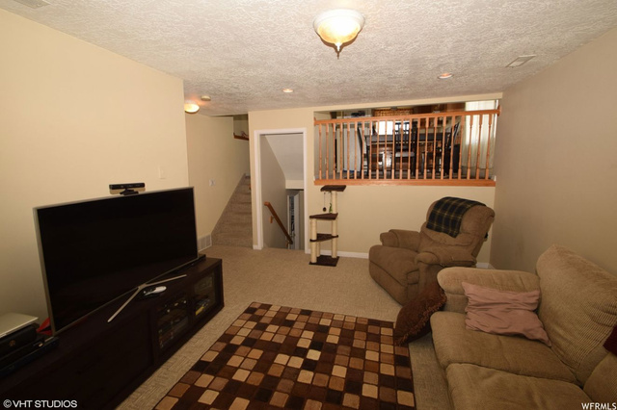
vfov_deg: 77.3
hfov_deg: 100.4
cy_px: 205
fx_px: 257
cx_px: 308
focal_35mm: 15
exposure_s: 1/25
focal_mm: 10
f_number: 8
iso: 200
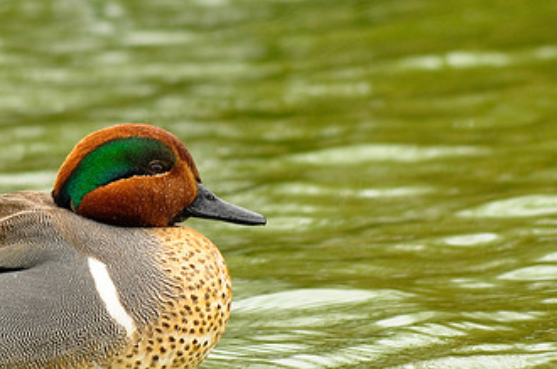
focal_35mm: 1053
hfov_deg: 2.0
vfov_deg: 1.3
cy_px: 179
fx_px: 16268
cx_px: 196
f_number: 8
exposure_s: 1/125
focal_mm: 400
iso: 400
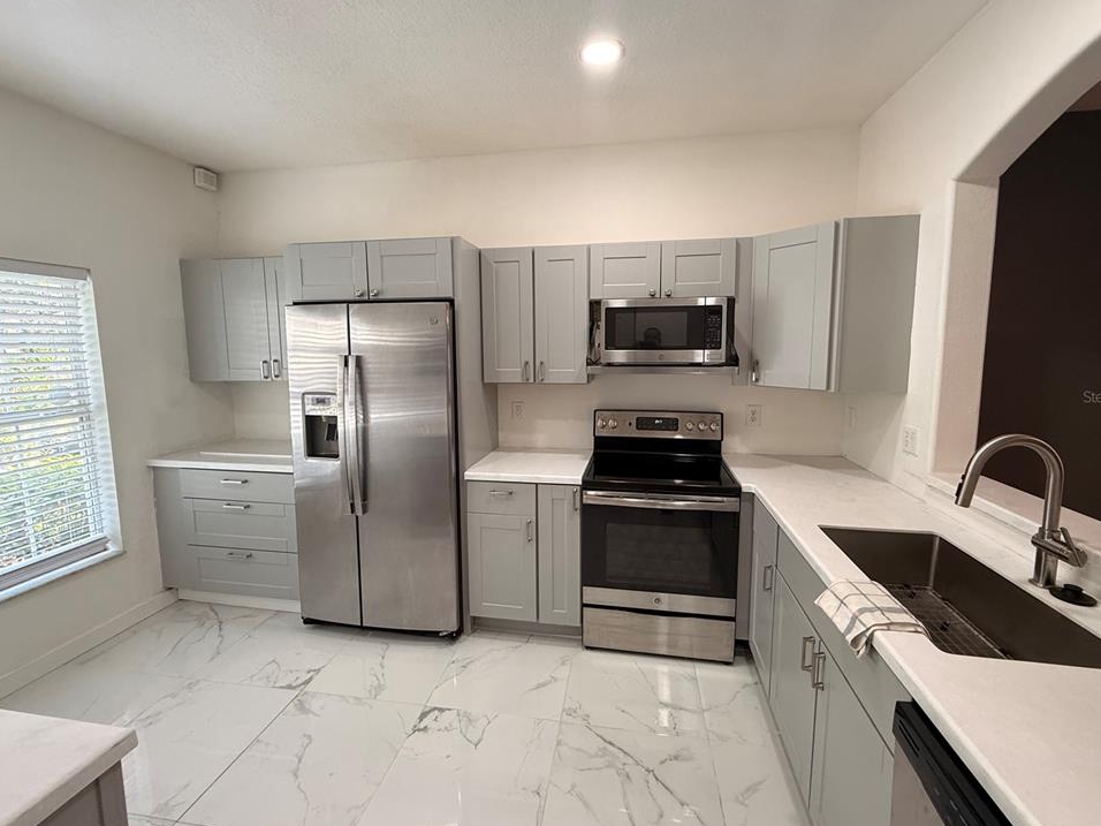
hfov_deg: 98.2
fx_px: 477
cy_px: 396
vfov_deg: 81.7
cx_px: 563
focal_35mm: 15
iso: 200
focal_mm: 2.22
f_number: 2.2
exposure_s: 1/120
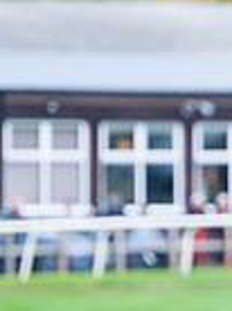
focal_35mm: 953
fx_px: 8543
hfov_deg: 1.5
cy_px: 341
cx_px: 724
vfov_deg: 2.1
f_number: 4
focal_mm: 185
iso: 500
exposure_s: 1/1600
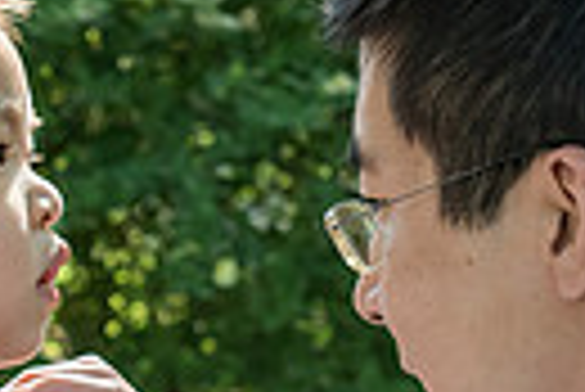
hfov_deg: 6.7
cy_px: 322
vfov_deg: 4.5
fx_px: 4994
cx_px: -25
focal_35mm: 307
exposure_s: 1/400
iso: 1000
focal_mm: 62
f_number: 4.5
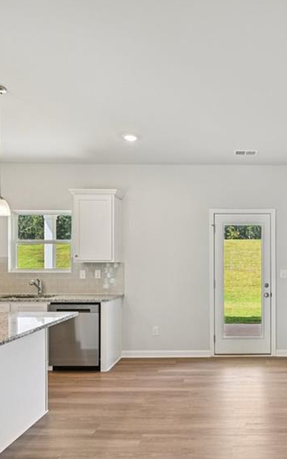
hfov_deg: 45.4
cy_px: 263
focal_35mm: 26
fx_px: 326
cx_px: 226
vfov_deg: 70.1
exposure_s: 1/40
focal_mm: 14
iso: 100
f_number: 8
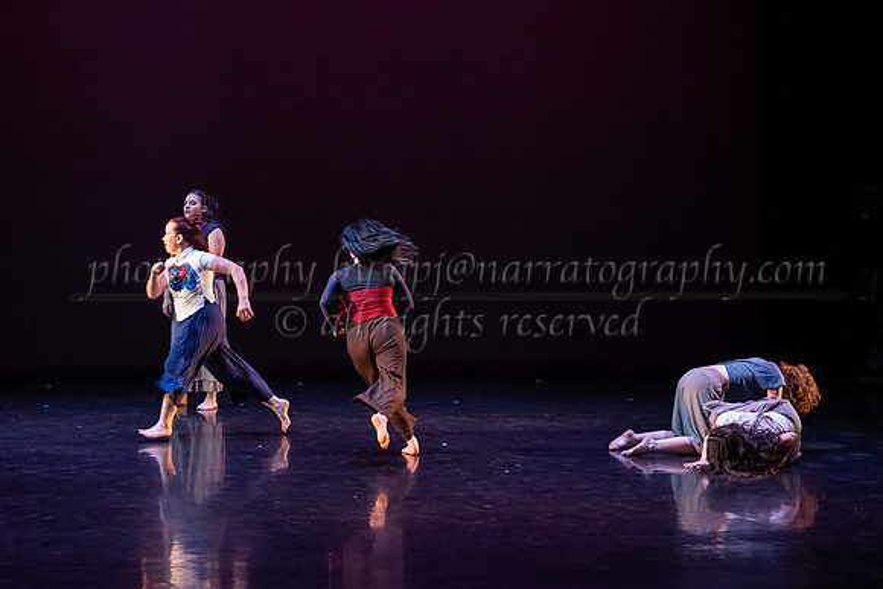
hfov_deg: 25.2
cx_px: 343
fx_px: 1971
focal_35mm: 80
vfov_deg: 17.0
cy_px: 219
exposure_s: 1/400
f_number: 4
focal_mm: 63
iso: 4000
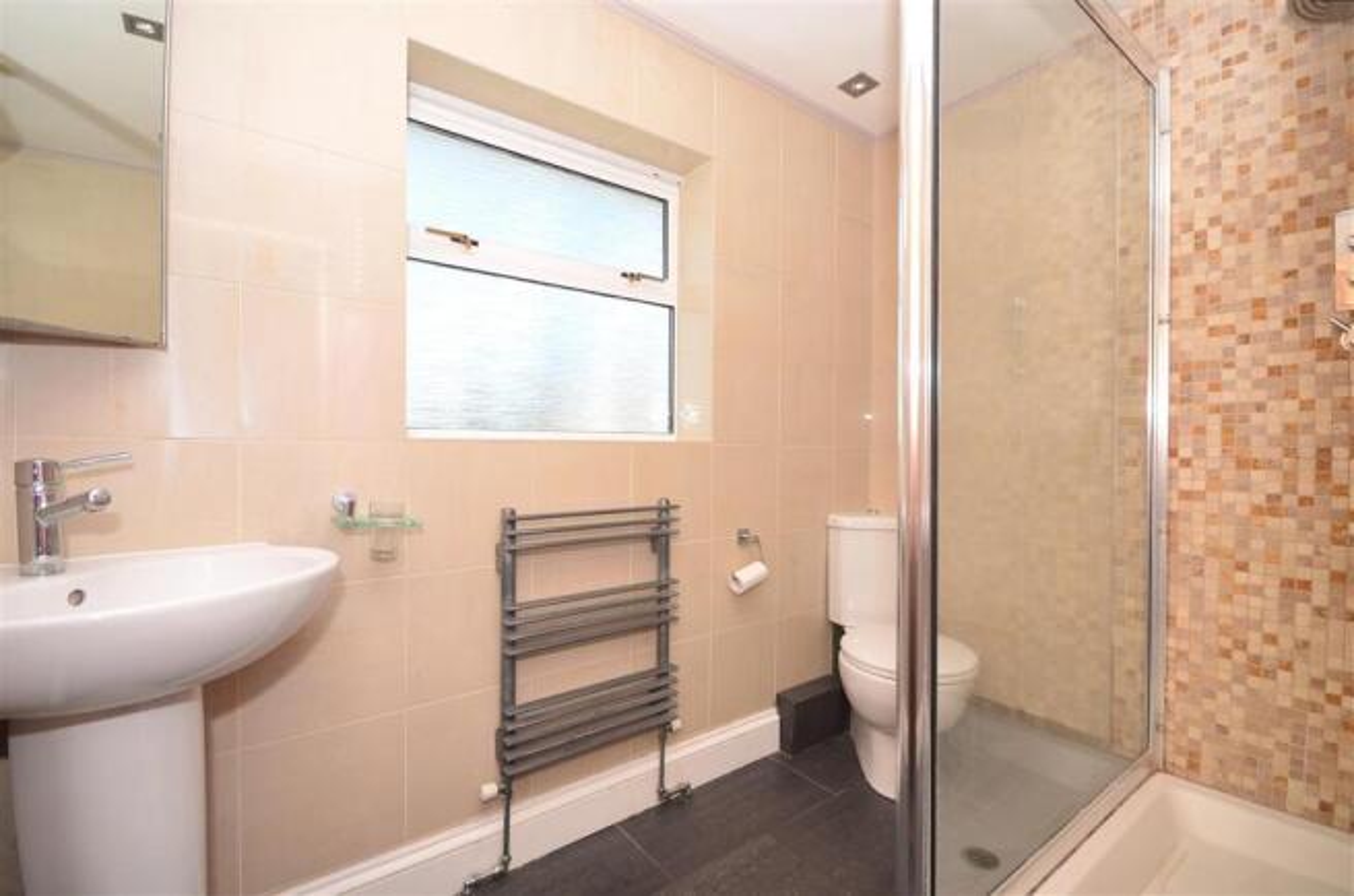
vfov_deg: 77.0
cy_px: 448
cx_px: 677
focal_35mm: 15
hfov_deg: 100.5
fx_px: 563
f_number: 7.1
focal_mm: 10
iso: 200
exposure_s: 1/200
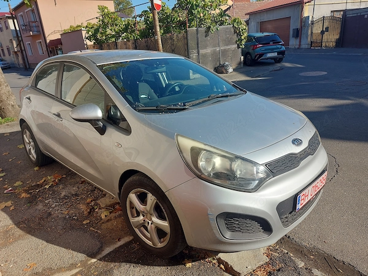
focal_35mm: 24
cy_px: 138
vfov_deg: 56.8
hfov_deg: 71.6
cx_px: 184
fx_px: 255
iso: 32
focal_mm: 5.23
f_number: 1.8
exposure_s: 1/848
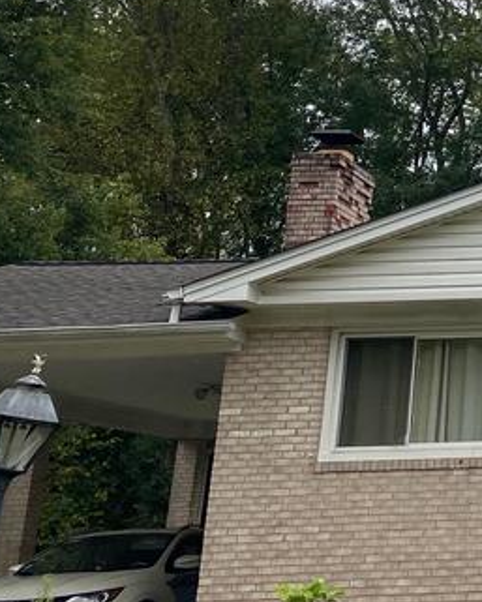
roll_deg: +1.7
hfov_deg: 15.5
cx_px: 934
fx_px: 1444
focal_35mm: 81
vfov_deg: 23.0
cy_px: 66
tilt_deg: +19.9
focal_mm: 4.25
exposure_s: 1/414
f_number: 1.8
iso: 32
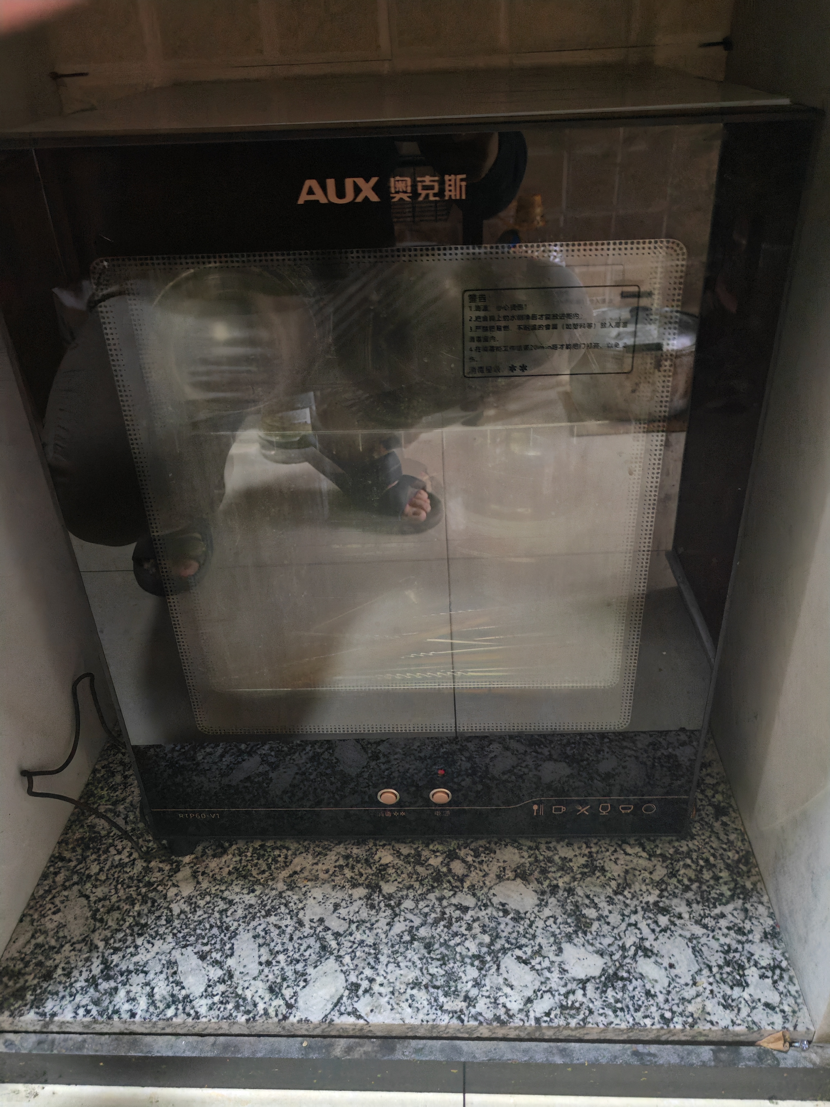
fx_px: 863
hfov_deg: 51.4
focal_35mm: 27
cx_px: 415
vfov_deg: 65.3
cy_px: 554
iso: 2000
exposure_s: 1/33
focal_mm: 5.52
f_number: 1.95
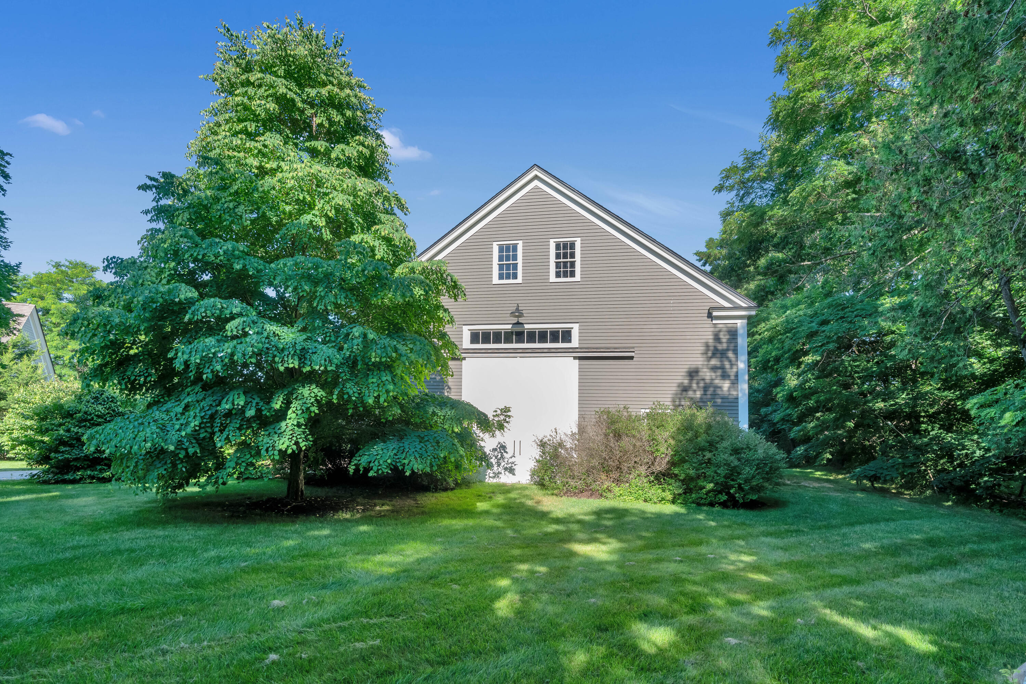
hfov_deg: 96.7
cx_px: 513
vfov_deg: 73.8
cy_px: 342
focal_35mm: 16
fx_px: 456
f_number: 8
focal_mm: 16
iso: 800
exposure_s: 1/250
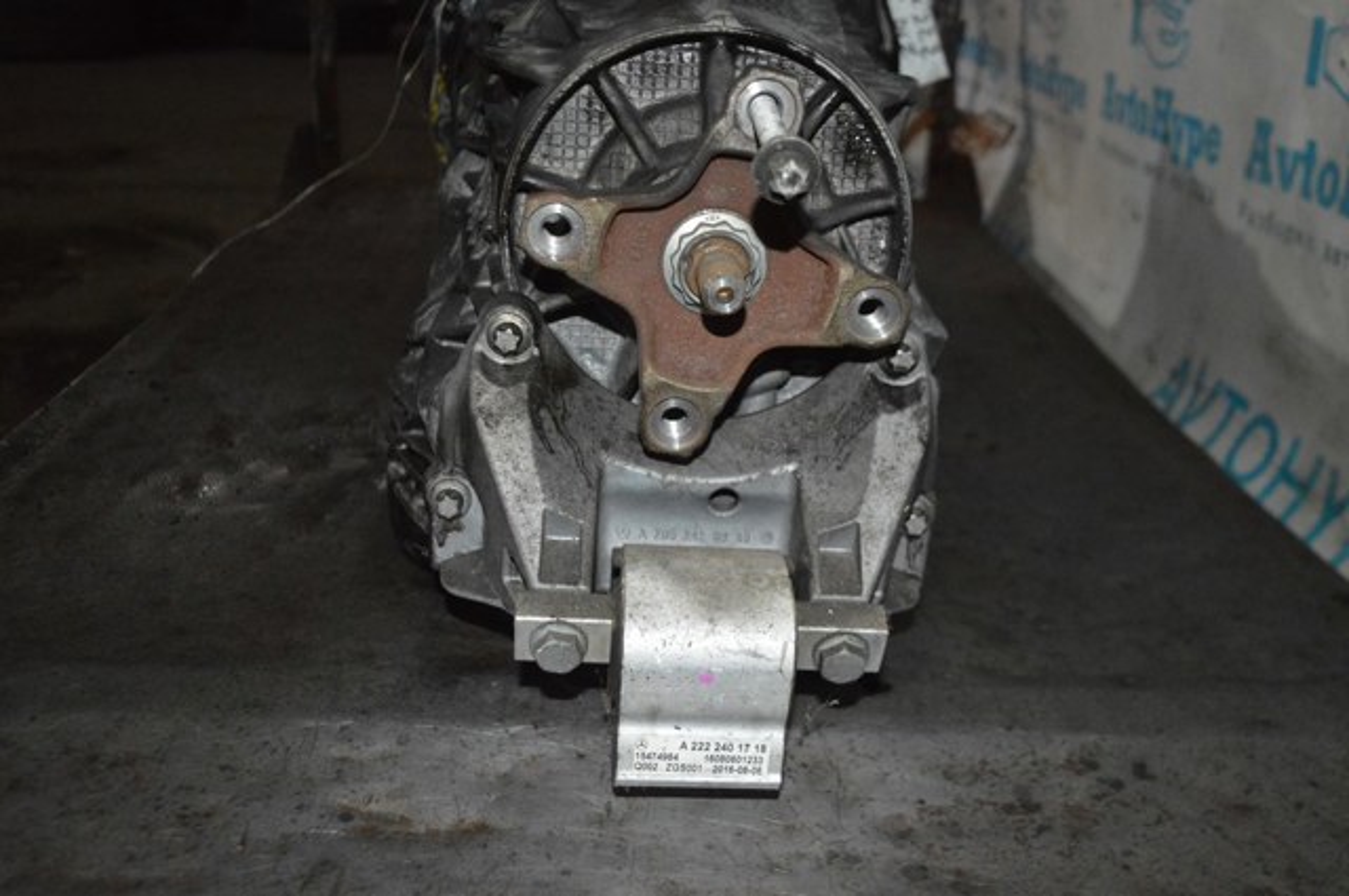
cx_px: 674
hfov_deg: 57.3
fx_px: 1235
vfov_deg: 39.9
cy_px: 448
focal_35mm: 33
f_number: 3.8
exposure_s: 1/60
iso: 3200
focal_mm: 22
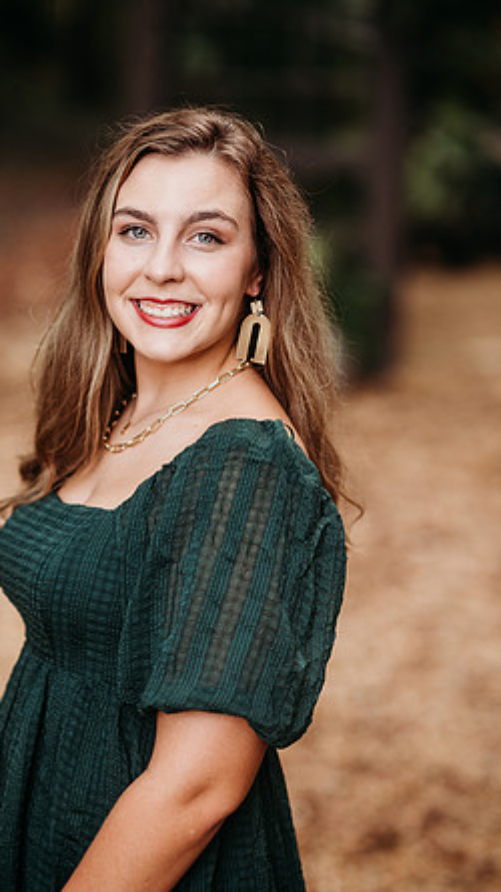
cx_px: 202
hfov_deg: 13.4
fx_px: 2128
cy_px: 449
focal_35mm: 90
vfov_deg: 23.7
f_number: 2.2
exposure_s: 1/250
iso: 320
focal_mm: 85
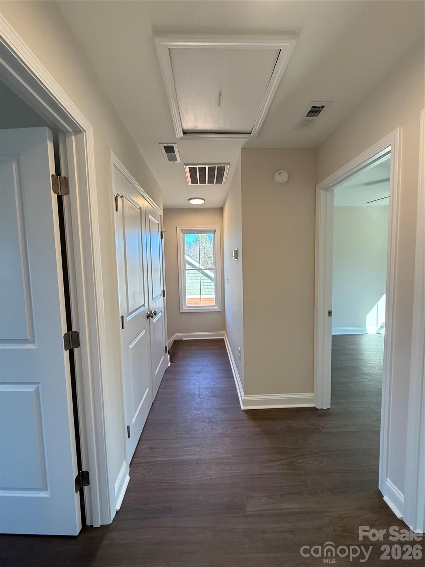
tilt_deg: -4.0
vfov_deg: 102.1
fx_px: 229
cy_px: 284
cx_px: 212
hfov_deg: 85.7
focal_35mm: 14
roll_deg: +0.8
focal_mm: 2.22
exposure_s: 1/120
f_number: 2.2
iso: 250
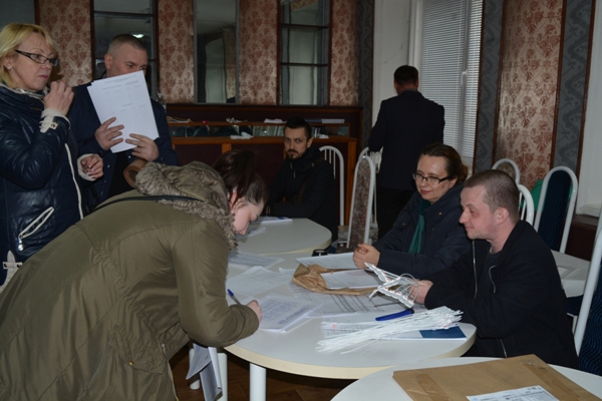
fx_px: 602
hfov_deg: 53.1
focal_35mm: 36
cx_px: 301
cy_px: 200
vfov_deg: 36.9
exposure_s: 1/30
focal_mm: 24
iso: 200
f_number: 5.6
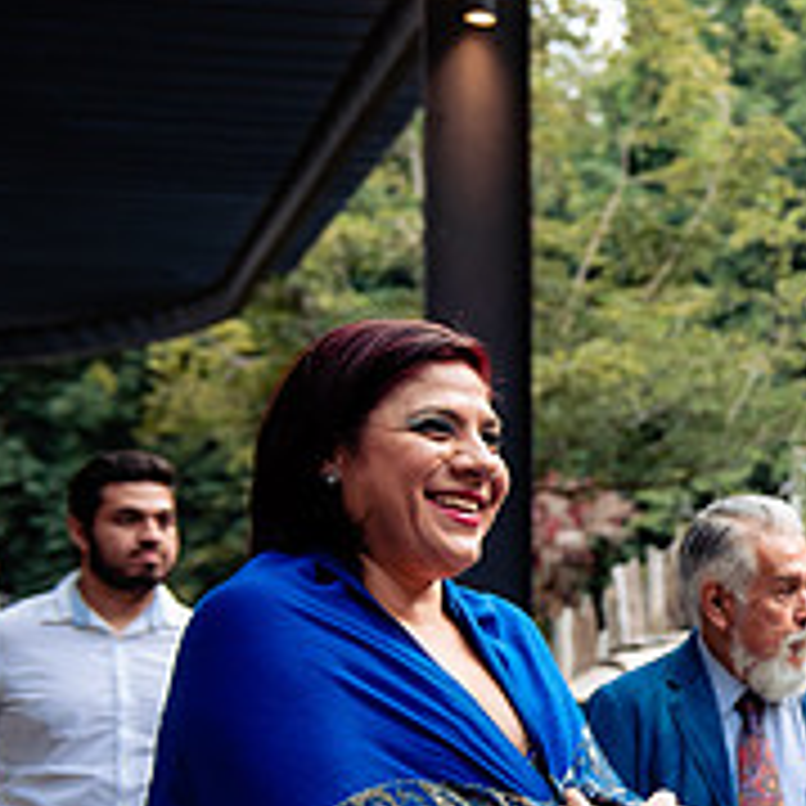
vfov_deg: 14.3
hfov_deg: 13.4
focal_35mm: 121
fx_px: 3187
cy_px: 705
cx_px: 1279
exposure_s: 1/125
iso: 500
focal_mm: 44
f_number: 3.5
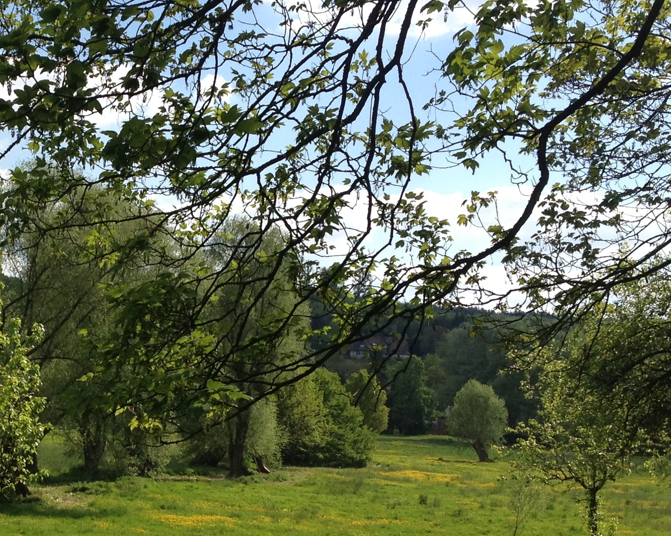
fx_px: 1628
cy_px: 362
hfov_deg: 22.8
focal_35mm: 82
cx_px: 102
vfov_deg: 18.7
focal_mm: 4.28
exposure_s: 1/1672
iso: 50
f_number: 2.4
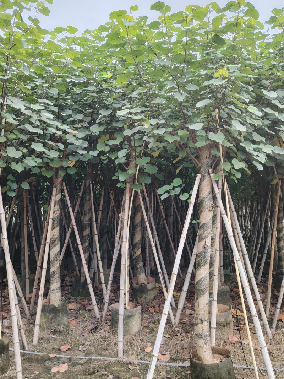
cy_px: 190
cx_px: 142
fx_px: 350
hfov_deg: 44.2
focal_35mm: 32
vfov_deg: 56.8
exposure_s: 1/153
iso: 100
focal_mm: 5.25
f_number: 1.75
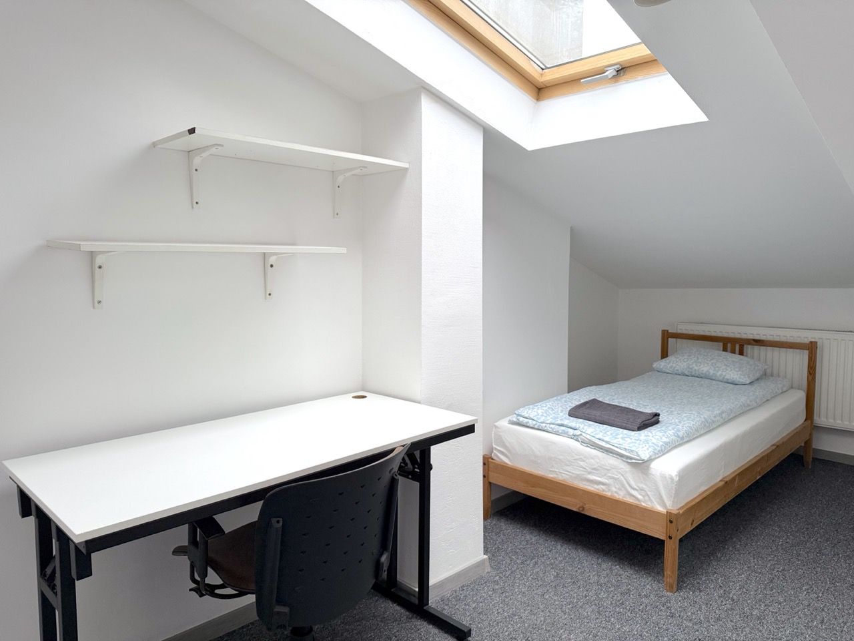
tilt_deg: -5.3
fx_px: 592
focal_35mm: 24
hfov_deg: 71.6
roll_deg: -0.1
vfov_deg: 56.8
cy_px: 320
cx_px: 427
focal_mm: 6.76
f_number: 1.78
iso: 160
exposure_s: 1/100
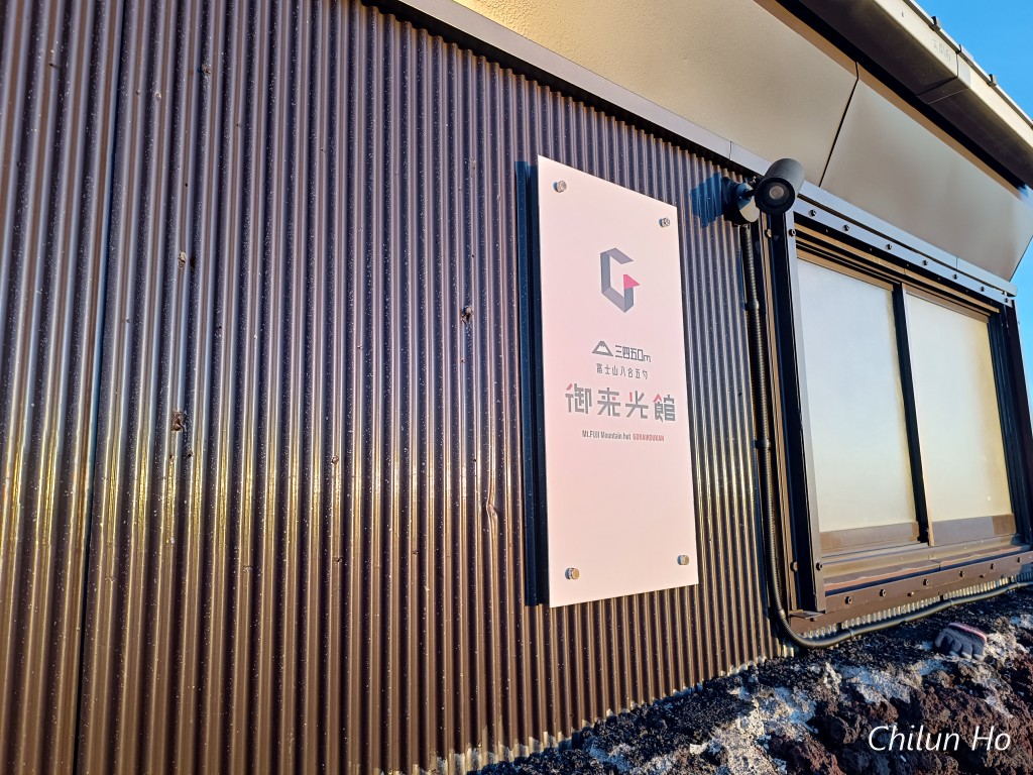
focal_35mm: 24
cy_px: 388
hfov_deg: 71.6
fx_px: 716
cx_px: 516
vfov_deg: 56.8
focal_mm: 6.14
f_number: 1.65
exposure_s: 1/100
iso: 148
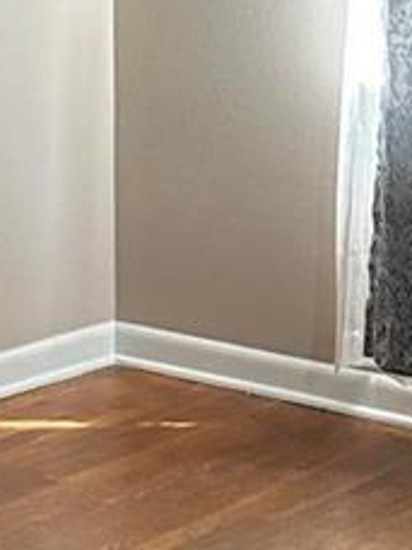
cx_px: 241
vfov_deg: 13.1
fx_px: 2174
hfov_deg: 10.8
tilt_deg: -29.8
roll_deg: -1.6
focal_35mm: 137
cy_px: 955
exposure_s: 1/60
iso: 320
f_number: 1.5
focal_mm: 5.7
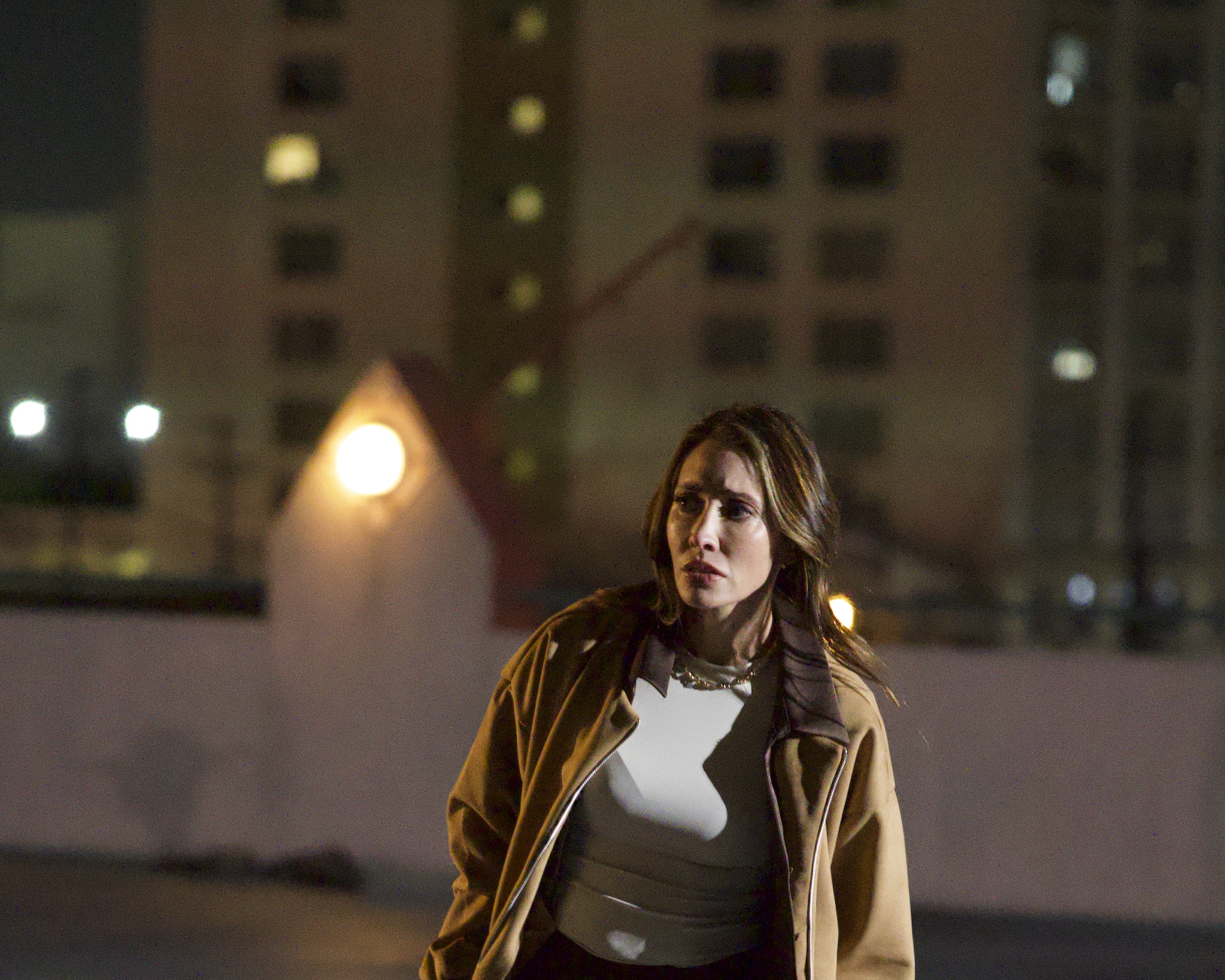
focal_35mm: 214
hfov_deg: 9.0
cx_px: 575
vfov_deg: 7.2
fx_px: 7759
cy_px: 880
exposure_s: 1/250
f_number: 2.8
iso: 20000
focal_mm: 105
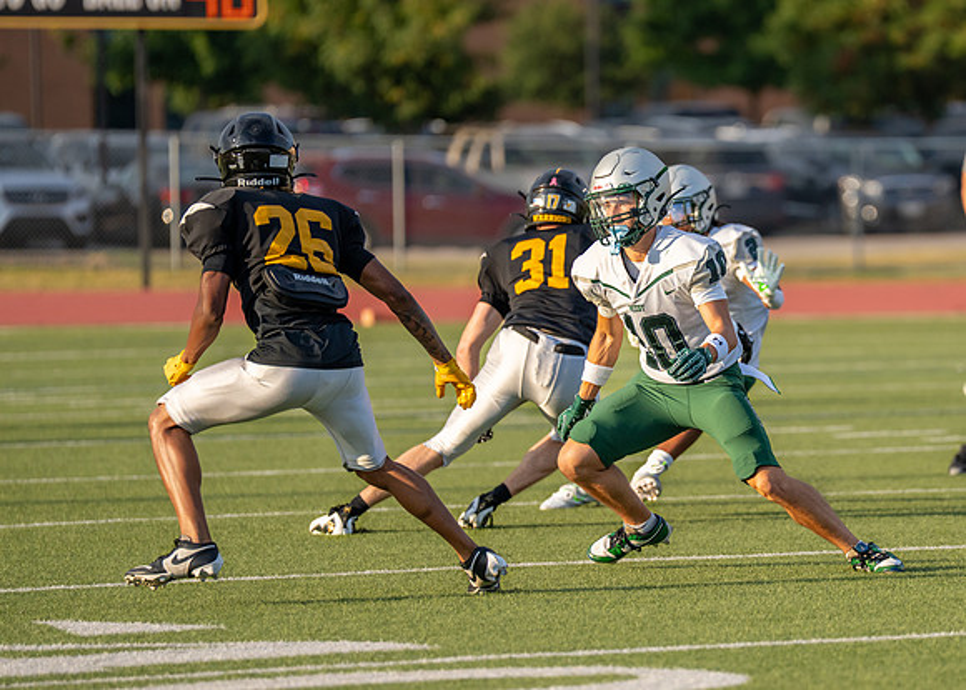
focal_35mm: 313
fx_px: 8588
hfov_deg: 6.4
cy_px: 322
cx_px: 758
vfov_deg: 4.6
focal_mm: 200
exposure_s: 1/5000
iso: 500
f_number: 2.8
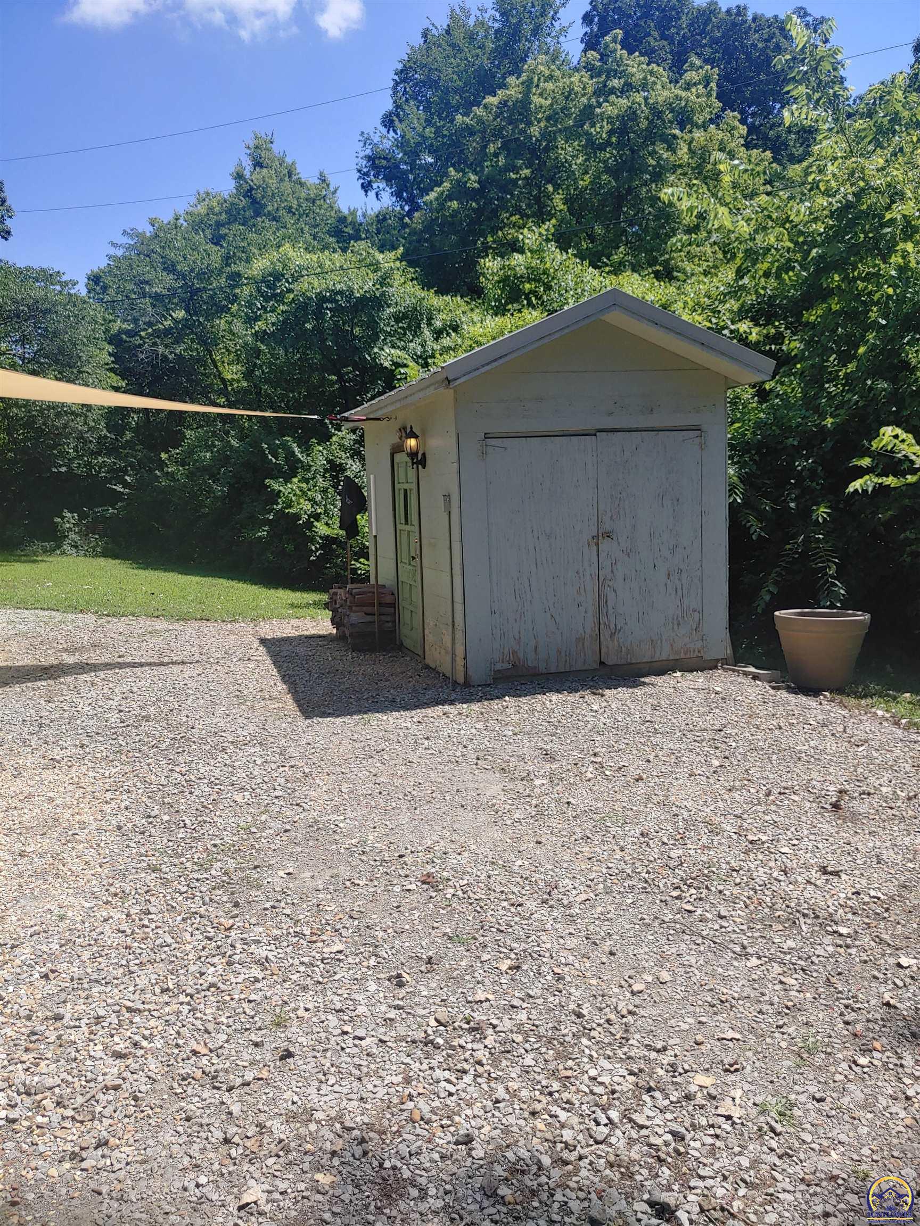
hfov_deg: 53.1
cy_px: 613
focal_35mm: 26
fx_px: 921
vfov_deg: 67.3
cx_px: 460
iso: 50
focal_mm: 4.36
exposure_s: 1/1471
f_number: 1.8
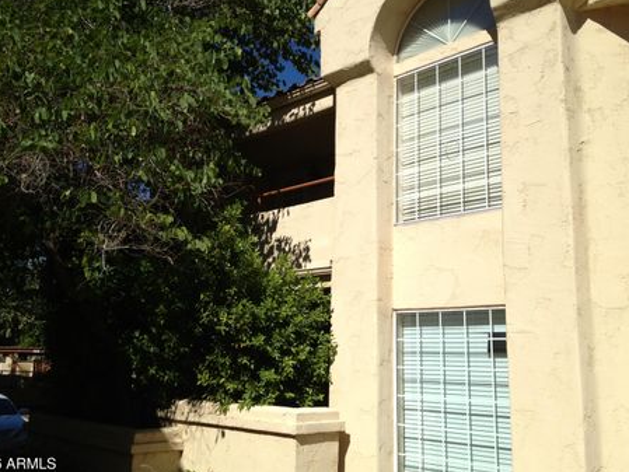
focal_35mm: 39
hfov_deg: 47.9
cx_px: 318
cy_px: 225
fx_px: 709
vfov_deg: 36.8
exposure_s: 1/2304
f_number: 2.4
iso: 50
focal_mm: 4.28
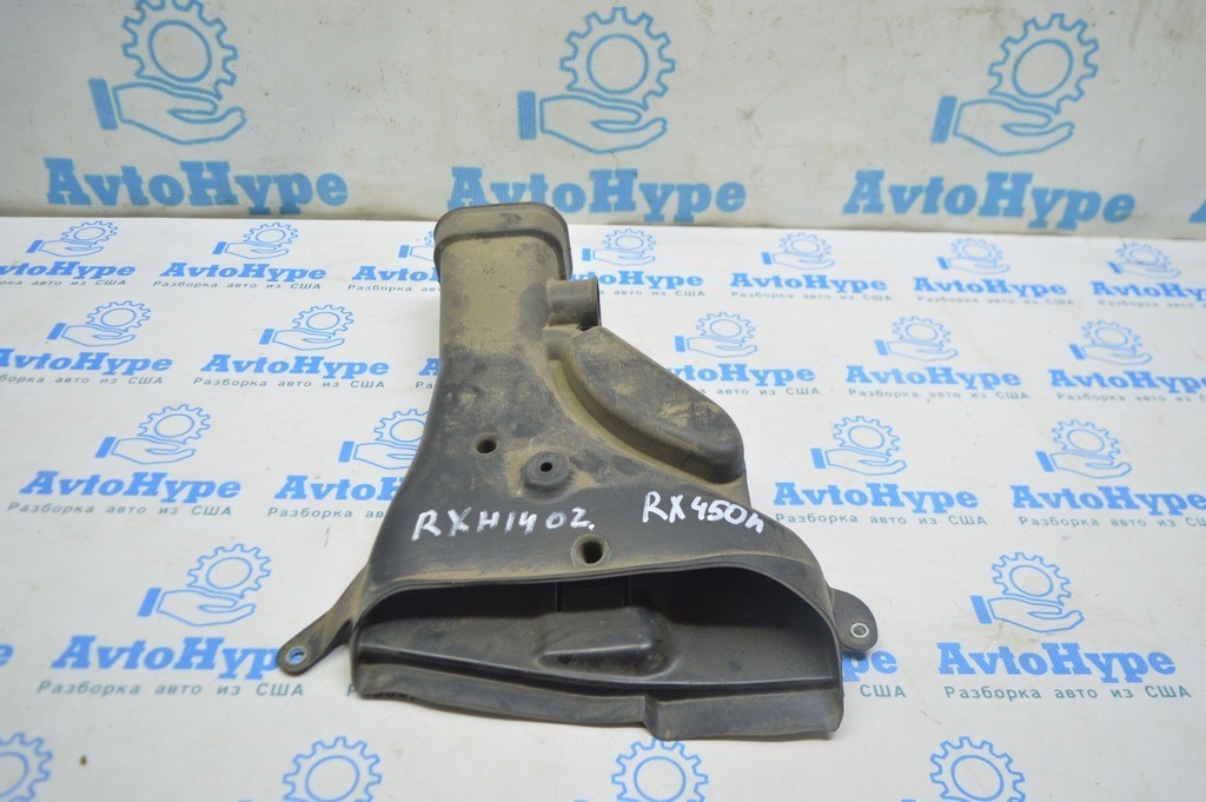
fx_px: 1004
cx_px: 603
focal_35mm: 30
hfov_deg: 62.0
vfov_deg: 43.5
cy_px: 401
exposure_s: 1/40
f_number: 3.8
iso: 400
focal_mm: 20
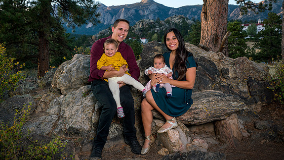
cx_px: 141
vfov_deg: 32.0
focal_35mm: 37
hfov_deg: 54.0
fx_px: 279
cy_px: 75
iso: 160
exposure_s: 1/200
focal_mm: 35
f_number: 5.6
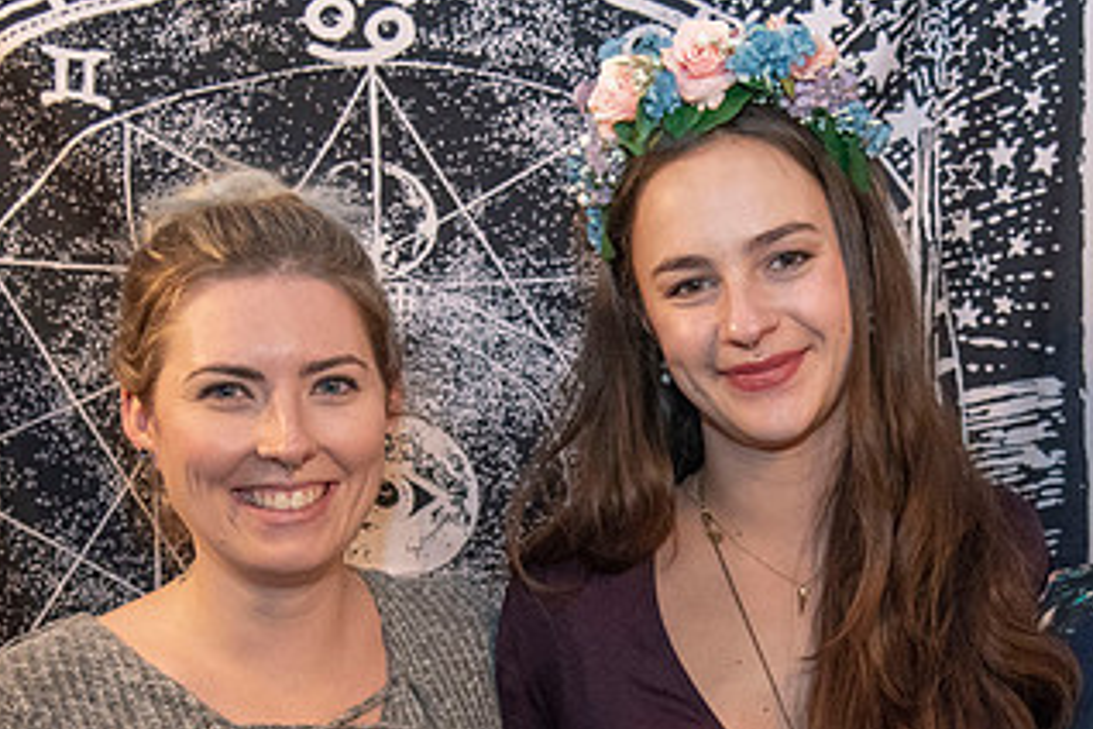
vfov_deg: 17.2
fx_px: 2368
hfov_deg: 25.8
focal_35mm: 78
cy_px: 686
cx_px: 743
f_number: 4
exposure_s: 1/200
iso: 3200
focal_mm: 38
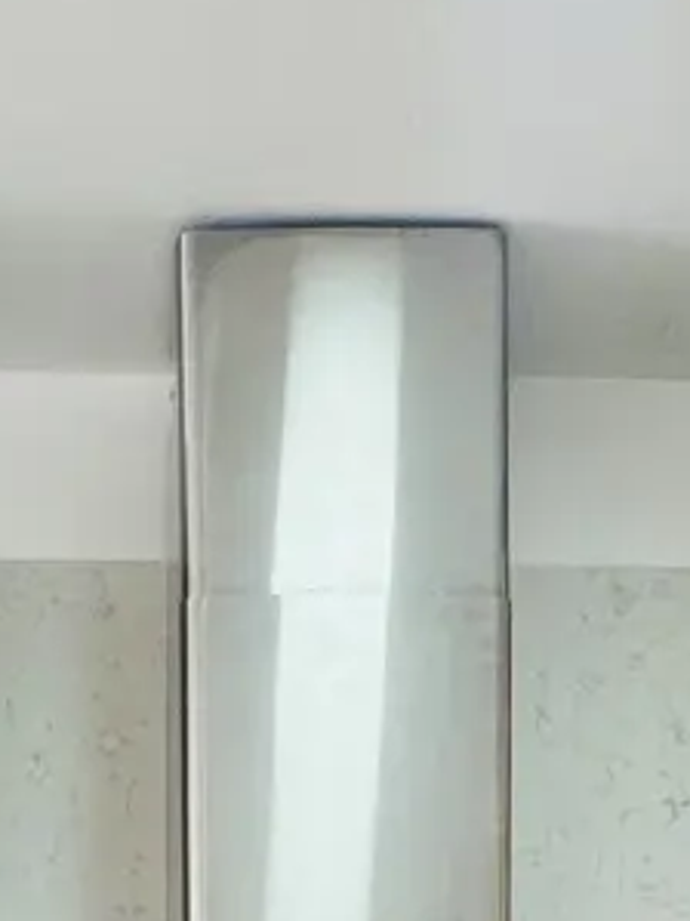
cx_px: 111
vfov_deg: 17.2
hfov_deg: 16.3
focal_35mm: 90
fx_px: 2394
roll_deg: +0.3
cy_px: 1728
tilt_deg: -4.2
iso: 64
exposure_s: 1/99
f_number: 2.2
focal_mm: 2.22
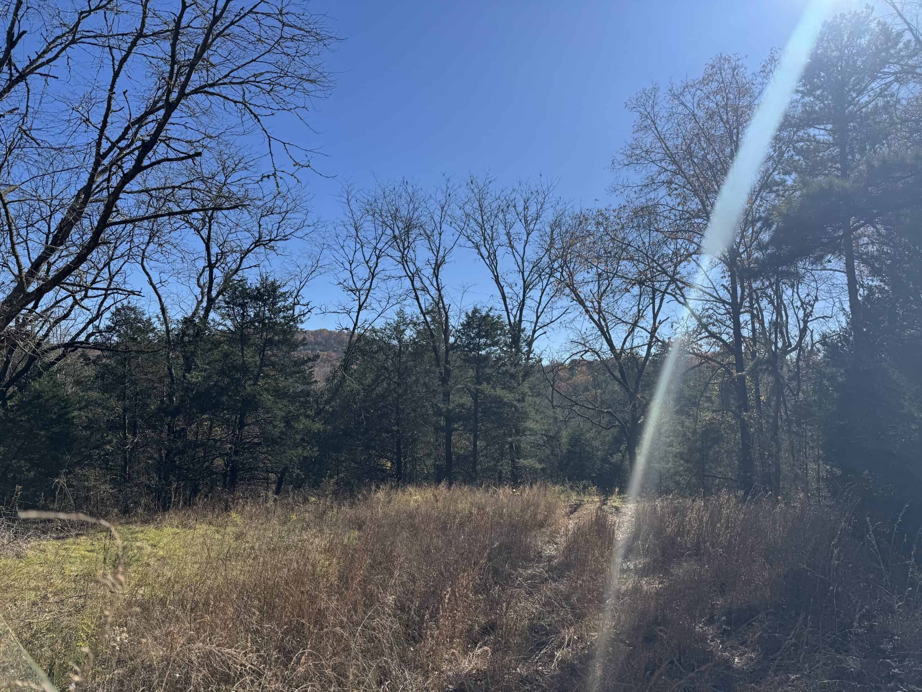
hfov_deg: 71.6
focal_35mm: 24
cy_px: 346
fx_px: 639
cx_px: 461
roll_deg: -1.5
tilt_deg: +6.0
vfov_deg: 56.8
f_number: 1.78
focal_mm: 6.76
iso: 80
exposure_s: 1/5814
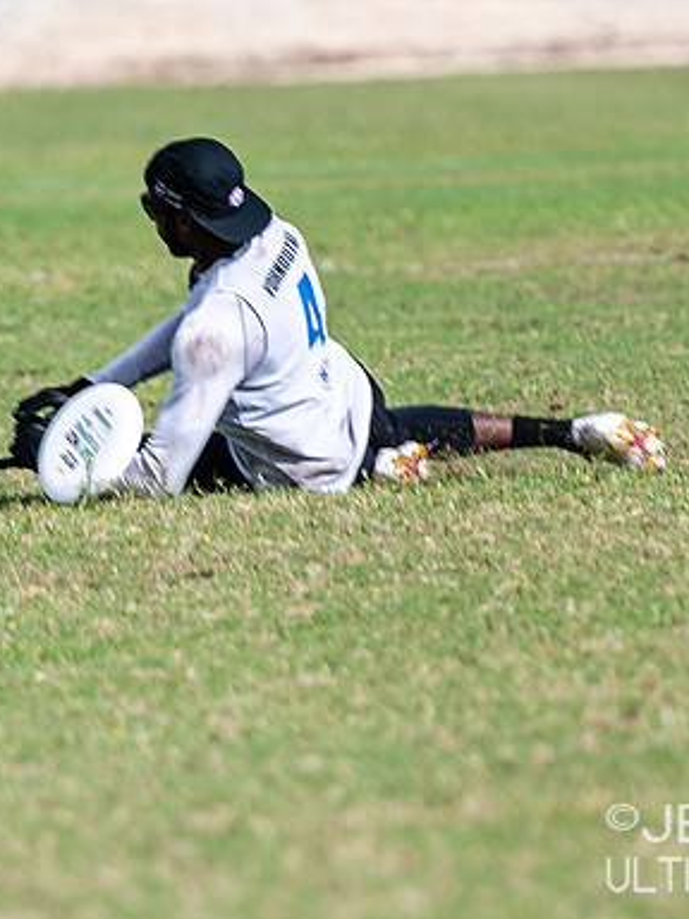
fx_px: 25026
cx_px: -8
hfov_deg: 1.6
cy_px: 468
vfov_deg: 2.1
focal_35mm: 943
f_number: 3.2
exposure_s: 1/1600
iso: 72
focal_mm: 200
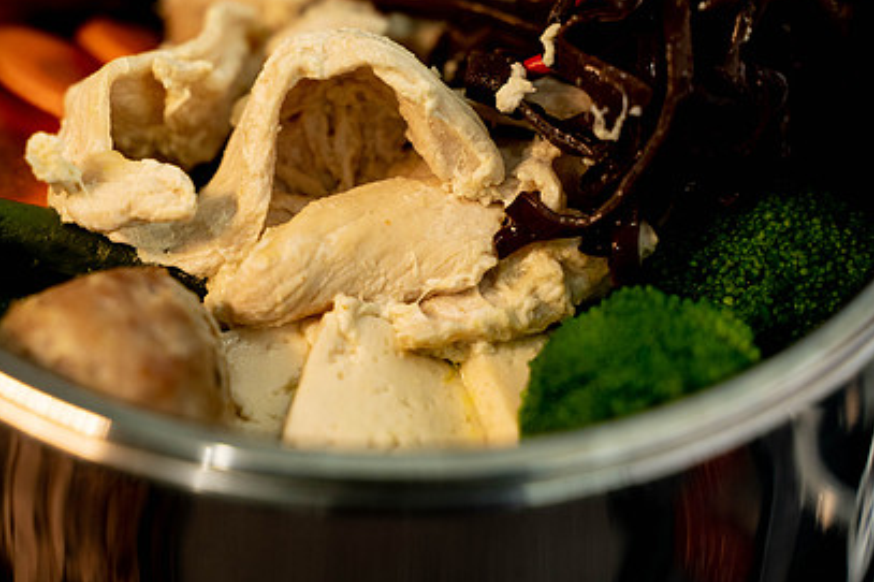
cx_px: 296
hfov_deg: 19.1
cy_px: 177
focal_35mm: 107
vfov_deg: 12.8
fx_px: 2597
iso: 800
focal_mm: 75
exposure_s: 1/160
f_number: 4
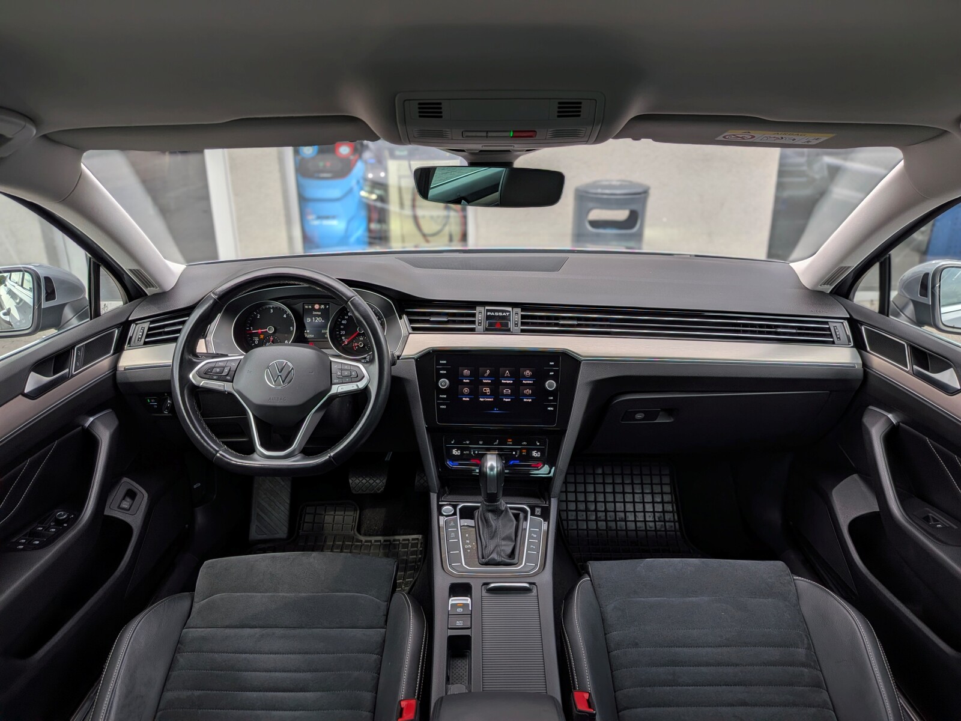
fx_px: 666
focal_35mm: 24
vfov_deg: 56.8
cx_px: 480
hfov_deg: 71.6
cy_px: 360
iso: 30
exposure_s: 1/551
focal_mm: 4.53
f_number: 1.7
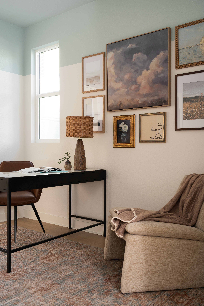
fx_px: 289
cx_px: 102
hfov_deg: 38.9
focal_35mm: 34
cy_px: 153
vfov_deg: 55.8
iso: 250
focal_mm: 34
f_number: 8
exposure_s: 1/15
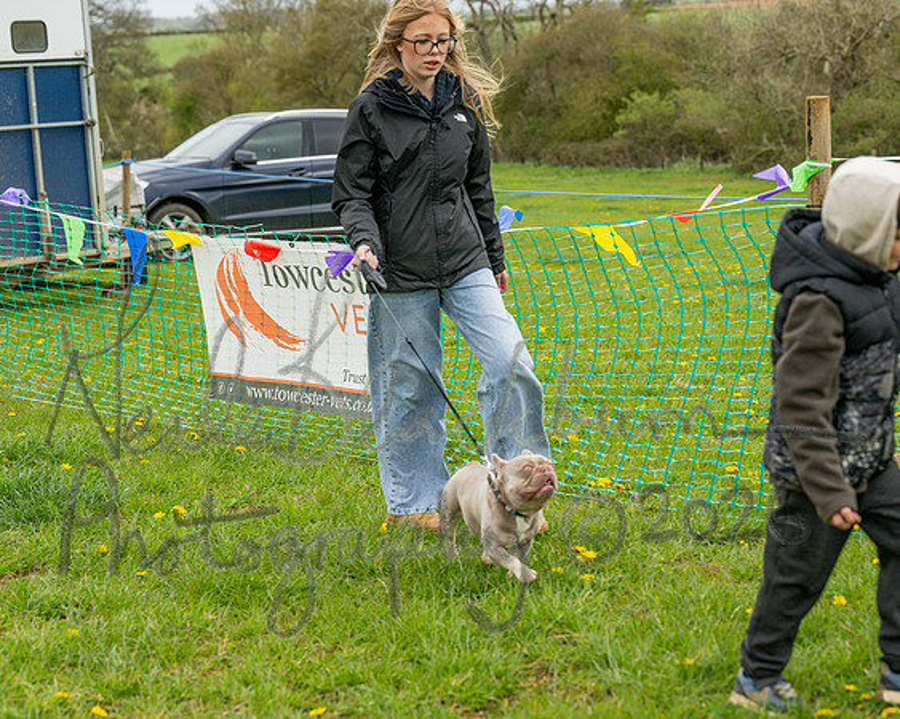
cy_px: 360
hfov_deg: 22.9
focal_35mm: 83
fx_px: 2219
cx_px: 454
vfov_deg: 18.4
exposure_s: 1/2000
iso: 400
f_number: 4.5
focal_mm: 74
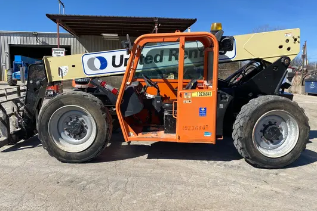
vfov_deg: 46.4
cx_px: 154
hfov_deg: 65.5
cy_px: 108
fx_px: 247
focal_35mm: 28
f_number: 1.8
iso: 32
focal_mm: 4.25
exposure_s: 1/3125
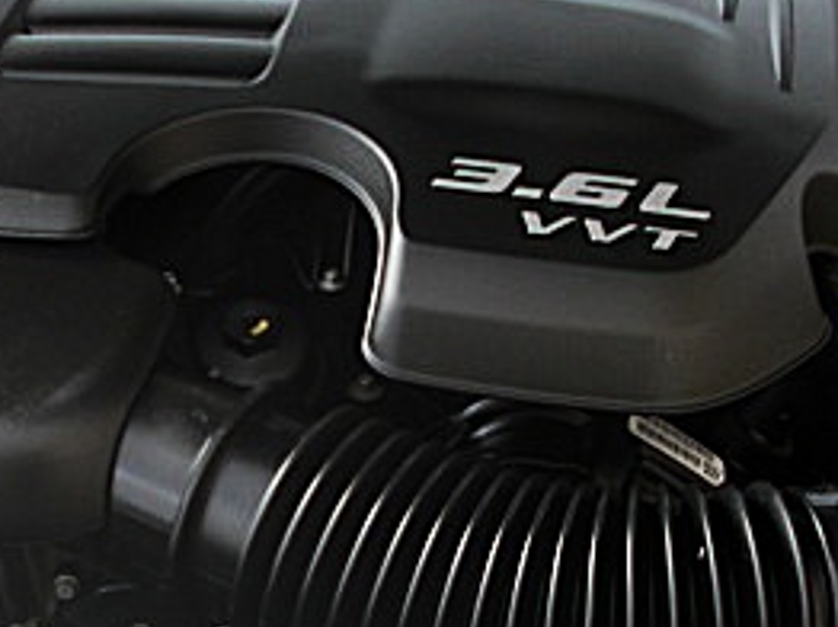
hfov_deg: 22.2
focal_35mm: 88
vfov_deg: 16.7
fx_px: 2128
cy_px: 387
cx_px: 259
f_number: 2.8
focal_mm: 6.3
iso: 50
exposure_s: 1/100
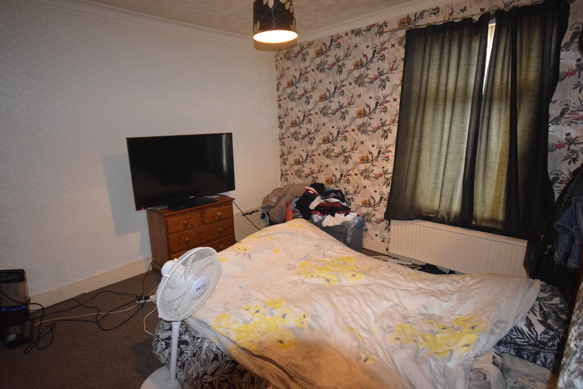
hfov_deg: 85.4
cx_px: 292
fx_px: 316
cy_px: 194
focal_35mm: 20
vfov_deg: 63.2
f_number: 4.5
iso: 3200
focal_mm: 13
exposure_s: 1/60
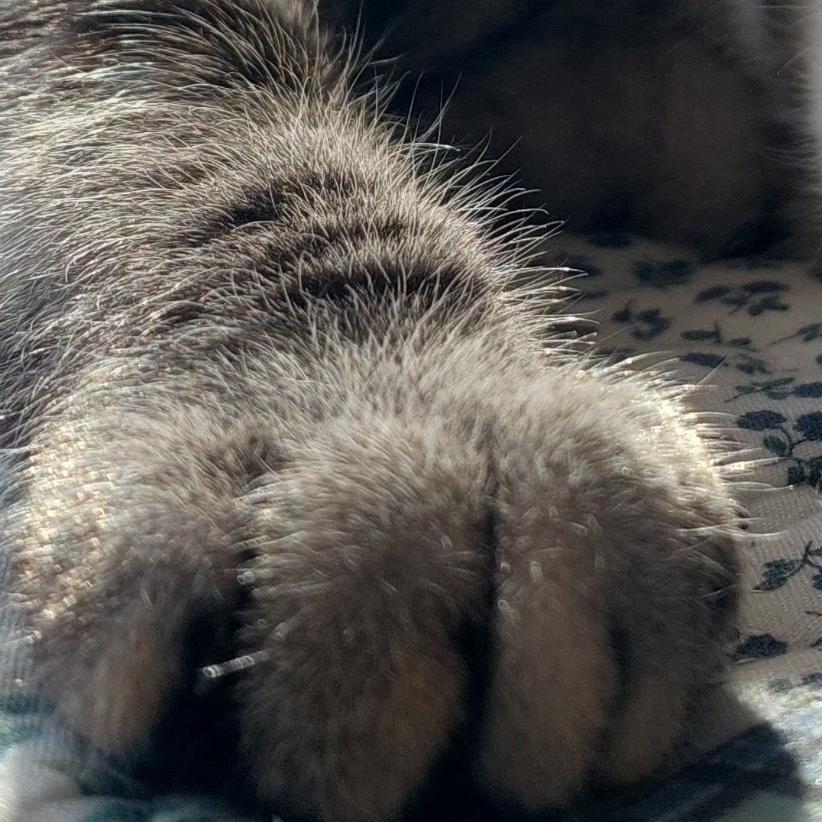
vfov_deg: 17.8
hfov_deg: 18.1
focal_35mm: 95
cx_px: 681
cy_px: -22
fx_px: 2552
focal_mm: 5.23
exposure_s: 1/126
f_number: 1.8
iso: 40
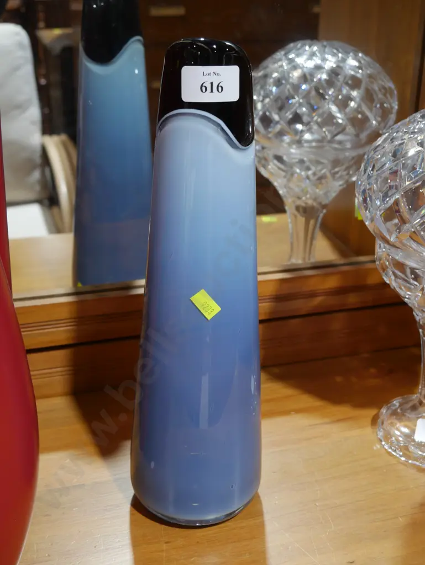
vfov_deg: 38.2
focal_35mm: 50
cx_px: 212
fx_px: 818
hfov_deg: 29.1
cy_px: 282
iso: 800
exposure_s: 1/60
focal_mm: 25
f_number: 5.3
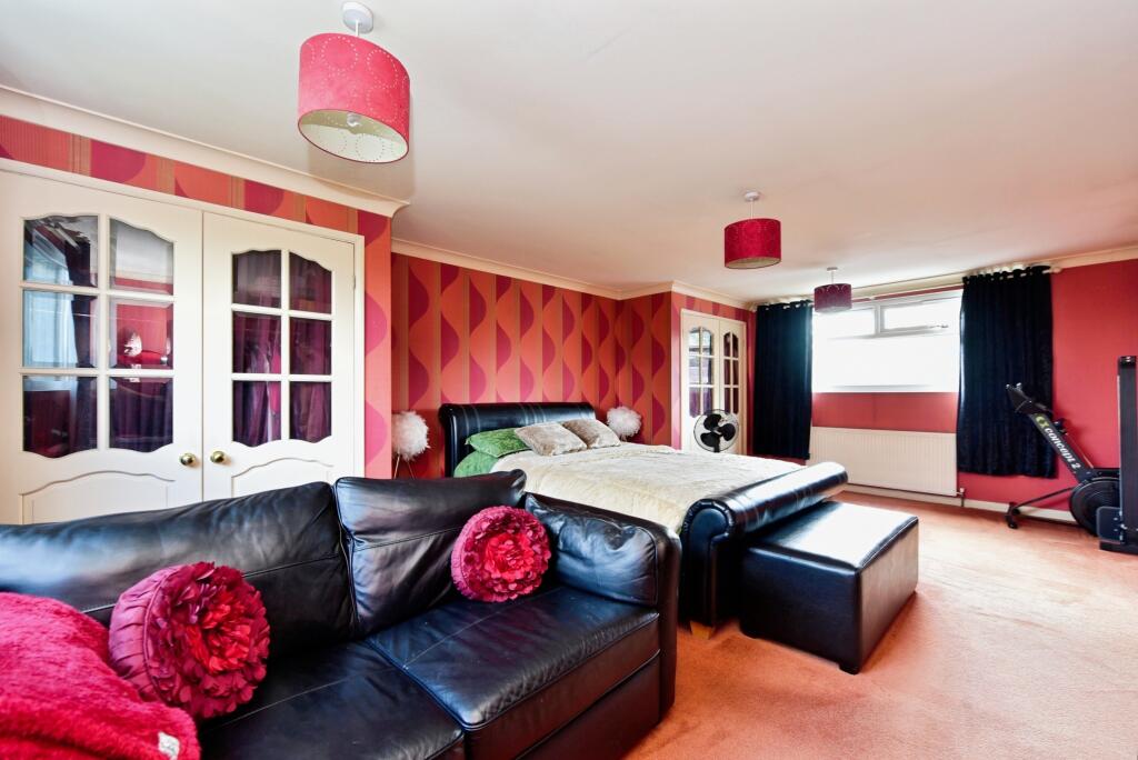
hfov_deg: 104.2
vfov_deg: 81.3
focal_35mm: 14
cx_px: 569
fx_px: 443
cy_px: 380
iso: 400
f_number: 4
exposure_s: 1/15
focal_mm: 14
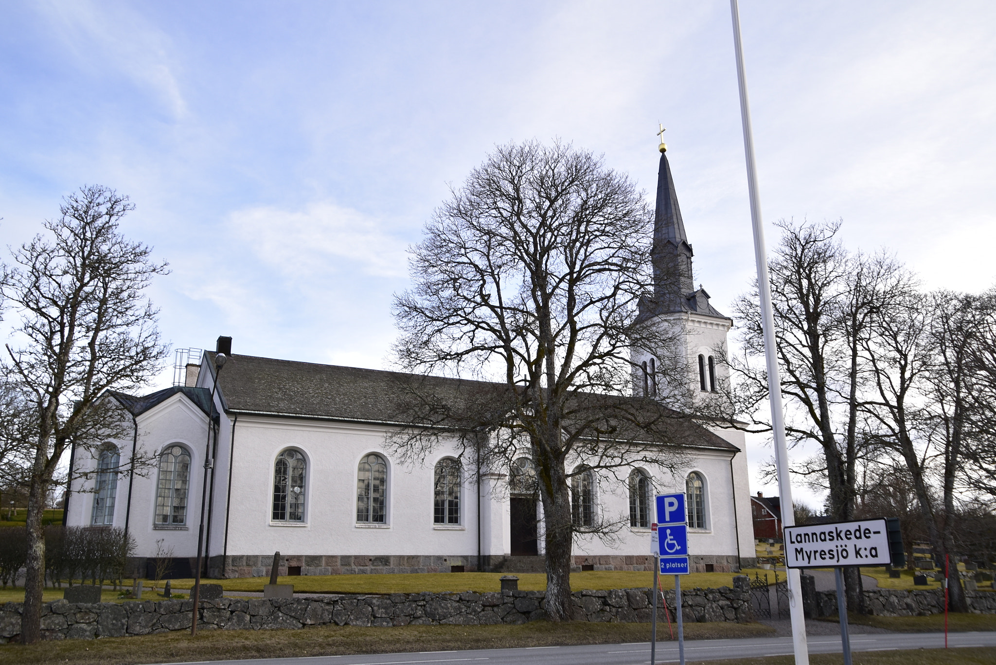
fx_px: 747
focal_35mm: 27
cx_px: 498
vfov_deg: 48.0
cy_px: 332
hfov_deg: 67.4
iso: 250
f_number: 6.3
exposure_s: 1/160
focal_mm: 18
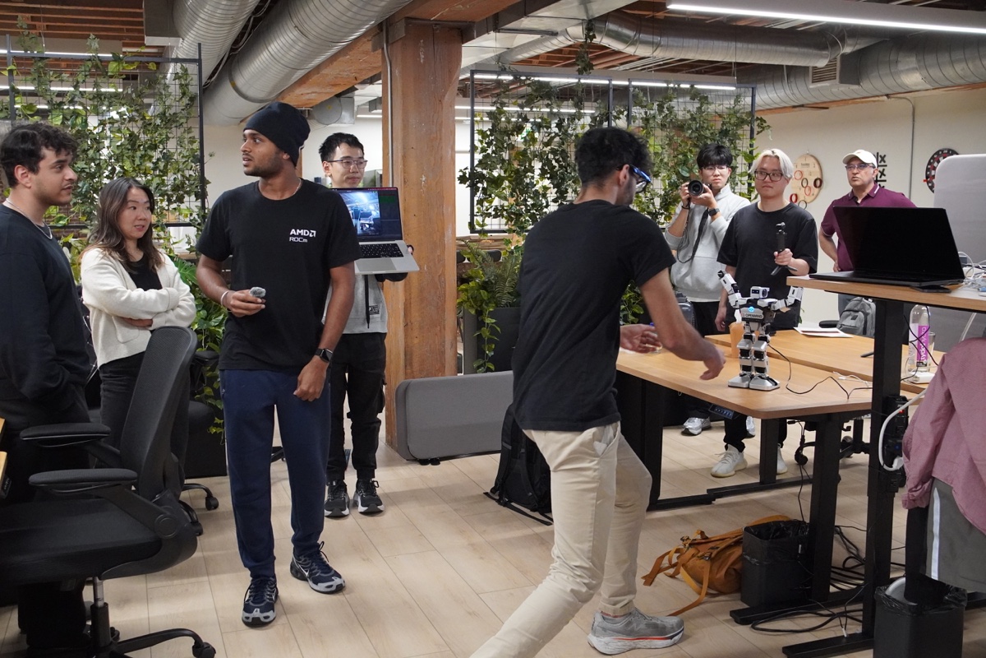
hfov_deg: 55.1
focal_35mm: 34
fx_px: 945
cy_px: 329
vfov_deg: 38.4
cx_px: 493
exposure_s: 1/160
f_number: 4
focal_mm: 23
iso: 5000
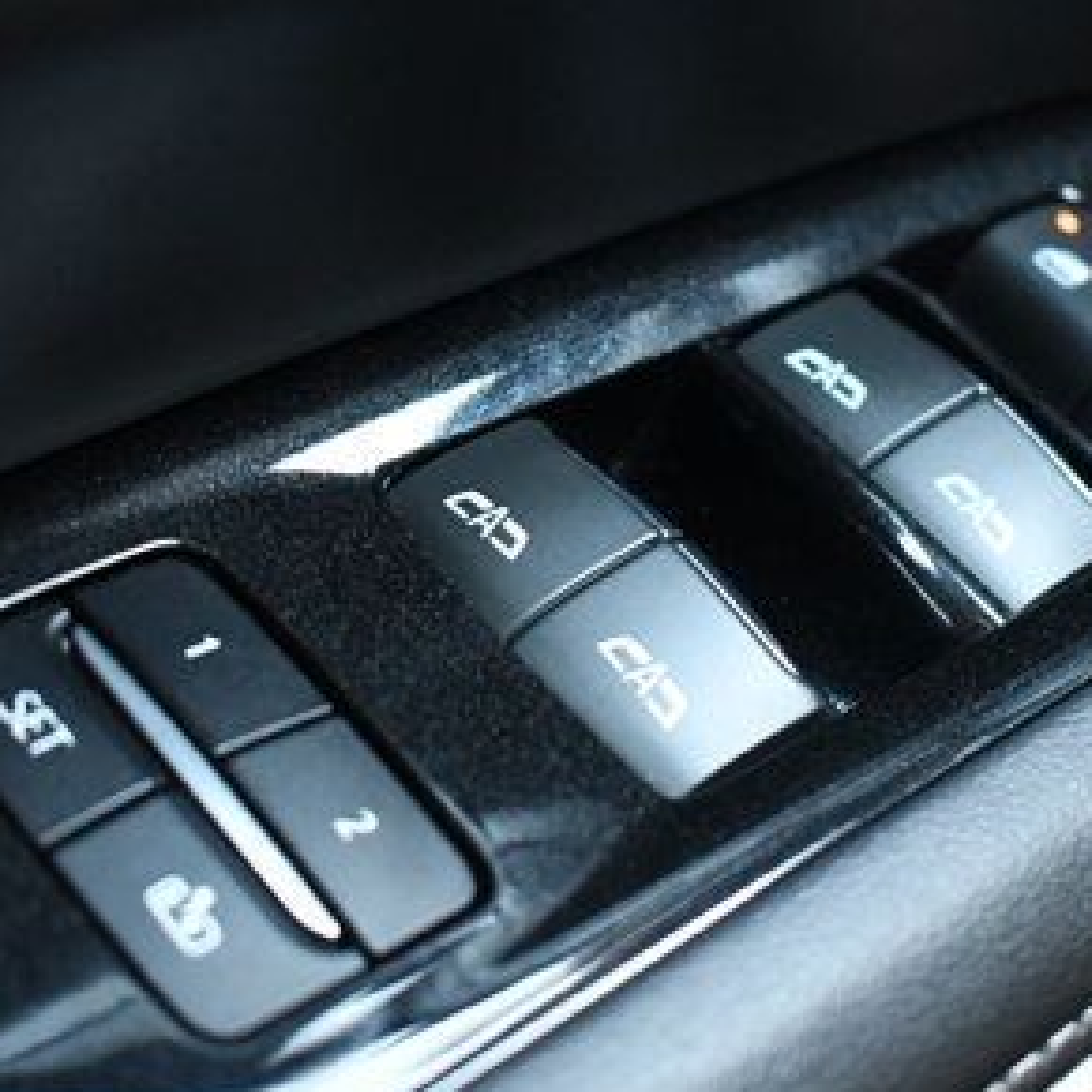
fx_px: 2605
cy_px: 527
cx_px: 773
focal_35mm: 73
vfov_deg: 23.7
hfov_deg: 23.5
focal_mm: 26
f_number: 4
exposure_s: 1/80
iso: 3200
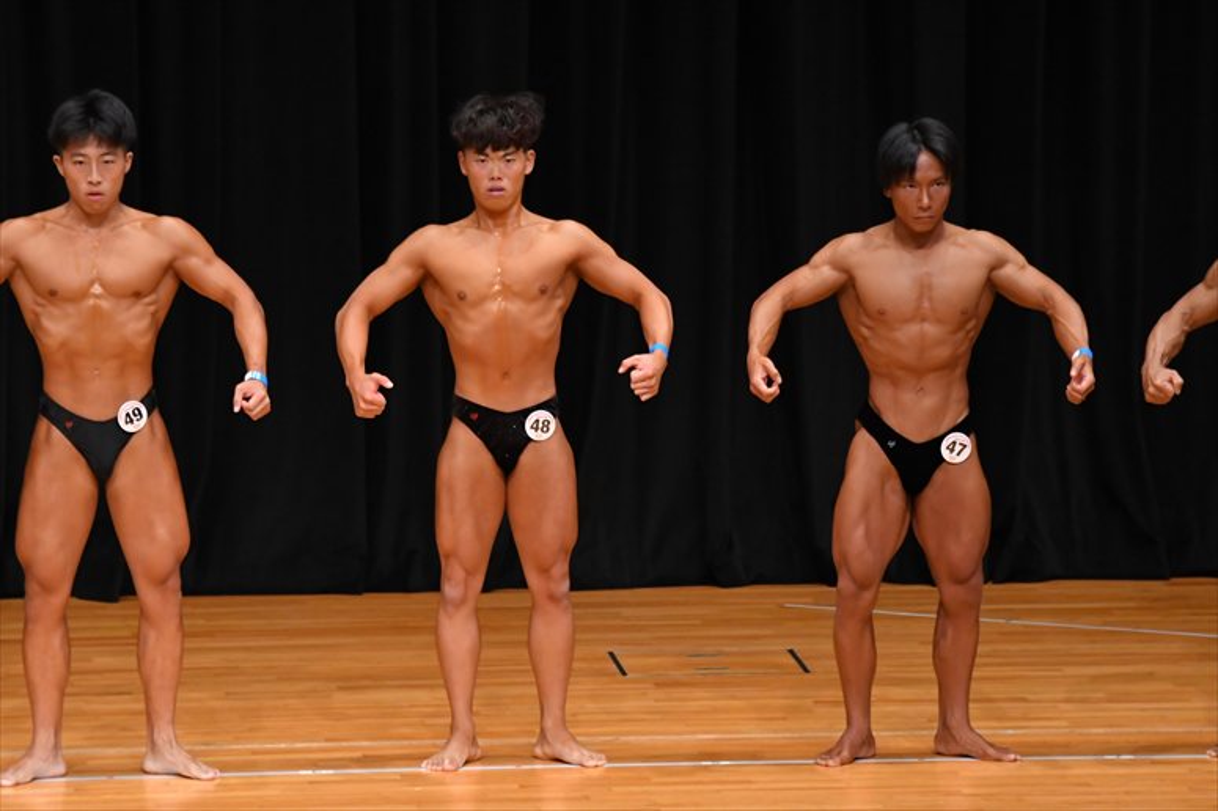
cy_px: 406
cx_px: 609
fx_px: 9638
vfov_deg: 4.8
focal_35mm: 285
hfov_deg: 7.2
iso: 3200
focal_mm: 190
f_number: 5.6
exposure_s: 1/400
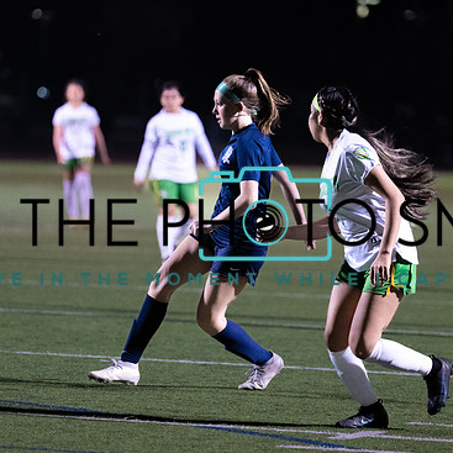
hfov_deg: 5.4
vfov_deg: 5.4
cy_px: 227
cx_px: 250
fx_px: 4797
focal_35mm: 324
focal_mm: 175
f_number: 2.8
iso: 5000
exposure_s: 1/1000
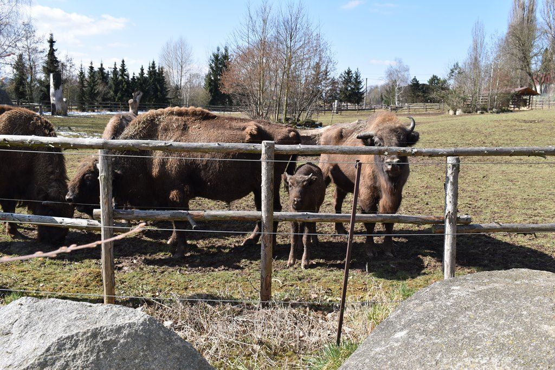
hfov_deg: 55.1
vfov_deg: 38.4
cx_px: 278
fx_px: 532
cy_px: 185
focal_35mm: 34
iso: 100
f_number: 8
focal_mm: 23
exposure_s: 1/160
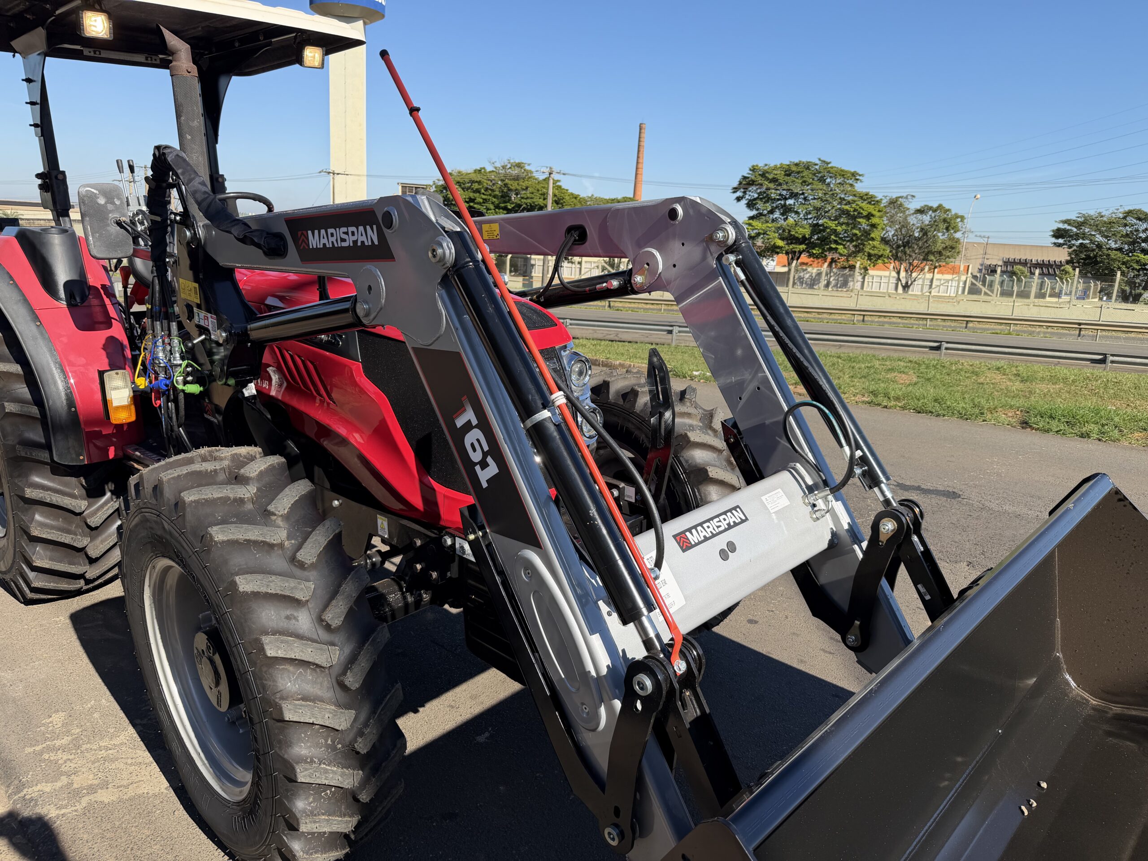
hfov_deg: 71.6
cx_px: 574
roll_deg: -3.5
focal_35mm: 24
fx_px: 796
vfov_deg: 56.8
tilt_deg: -13.3
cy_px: 430
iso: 80
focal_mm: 6.76
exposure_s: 1/3021
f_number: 1.78
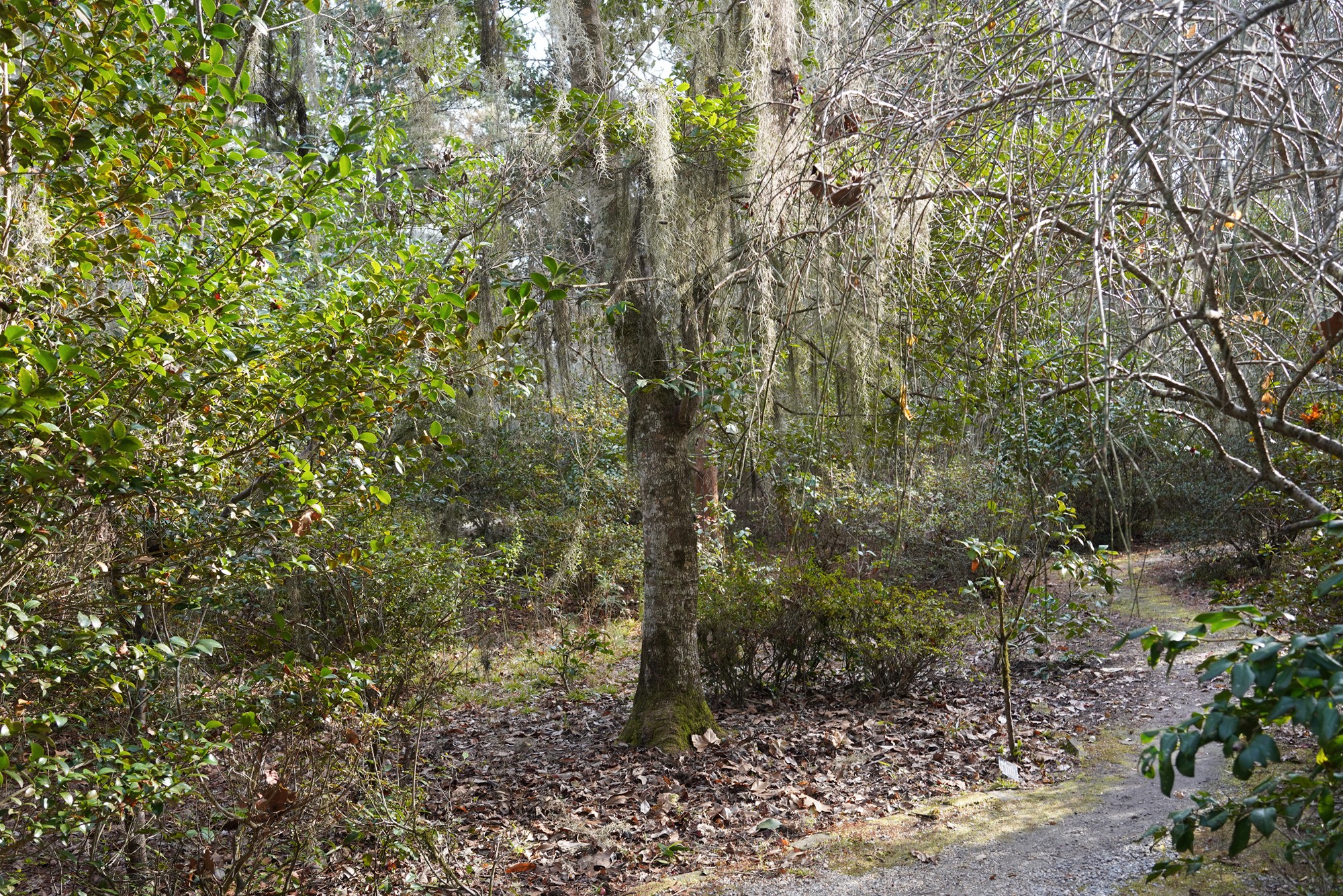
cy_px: 448
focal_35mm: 35
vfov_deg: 37.9
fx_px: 1306
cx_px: 672
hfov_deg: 54.4
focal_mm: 35
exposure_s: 1/100
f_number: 6.3
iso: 400
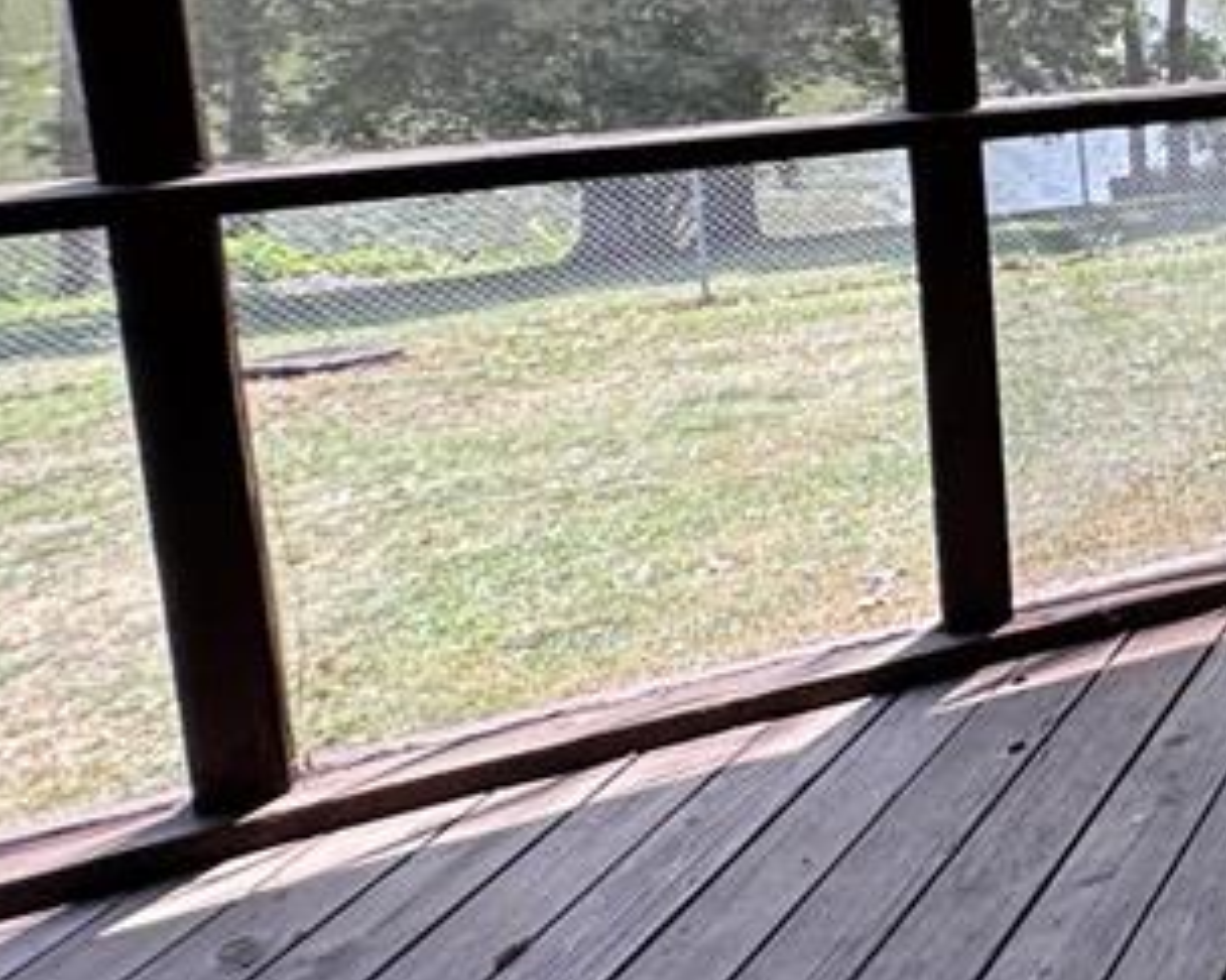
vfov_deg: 30.3
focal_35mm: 46
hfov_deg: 25.8
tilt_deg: -8.5
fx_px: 1669
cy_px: -12
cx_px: 1964
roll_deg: -1.0
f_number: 2.2
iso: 40
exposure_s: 1/148
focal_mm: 2.22
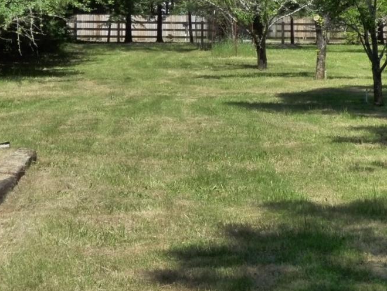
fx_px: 1397
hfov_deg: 15.8
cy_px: 22
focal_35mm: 125
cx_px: 236
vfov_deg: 11.8
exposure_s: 1/800
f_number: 4
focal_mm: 9.92
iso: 400
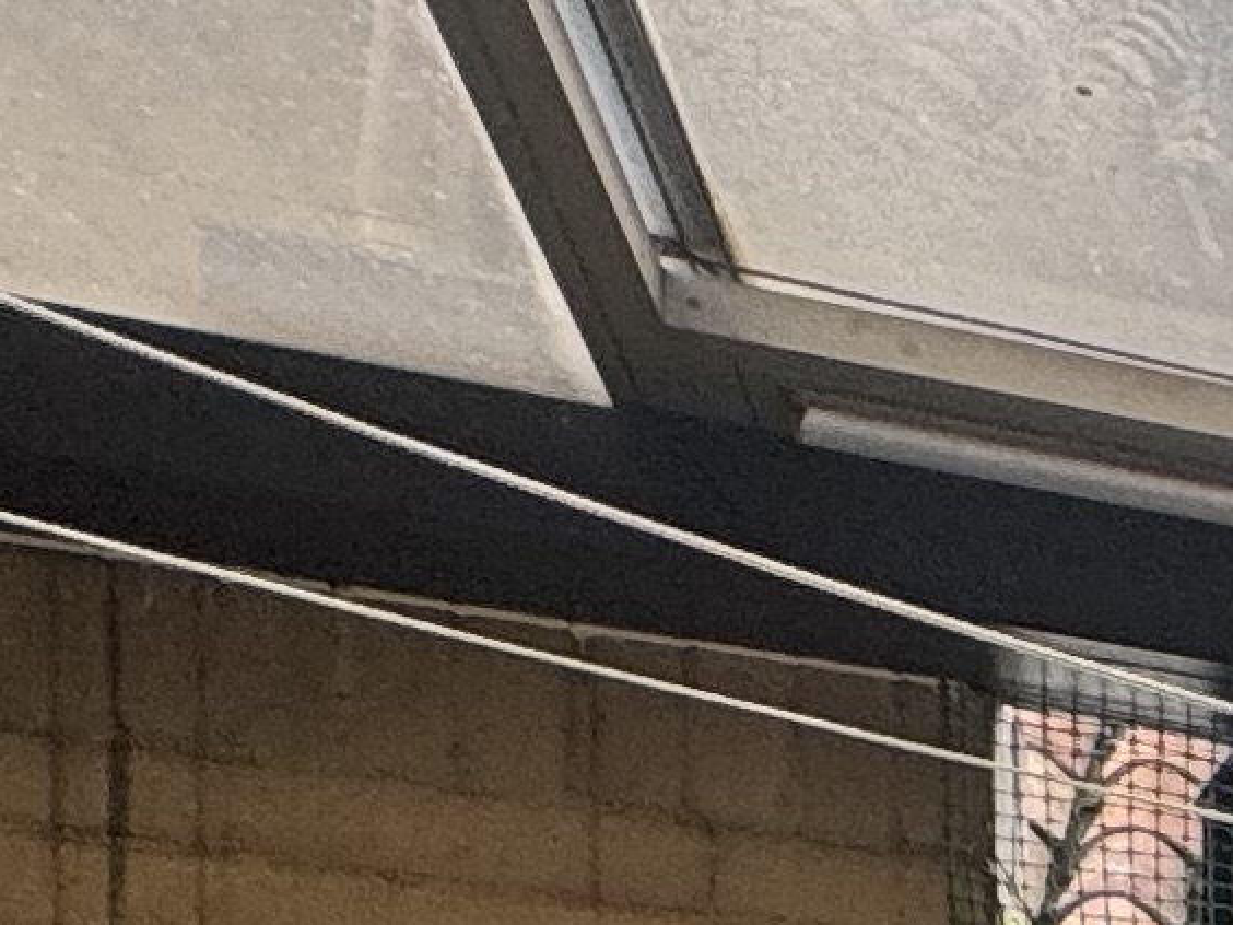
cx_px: 2864
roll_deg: -2.7
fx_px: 3562
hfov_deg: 14.2
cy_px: 2362
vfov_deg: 11.6
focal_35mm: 100
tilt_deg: -4.4
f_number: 2.2
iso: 100
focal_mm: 2.22
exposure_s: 1/99
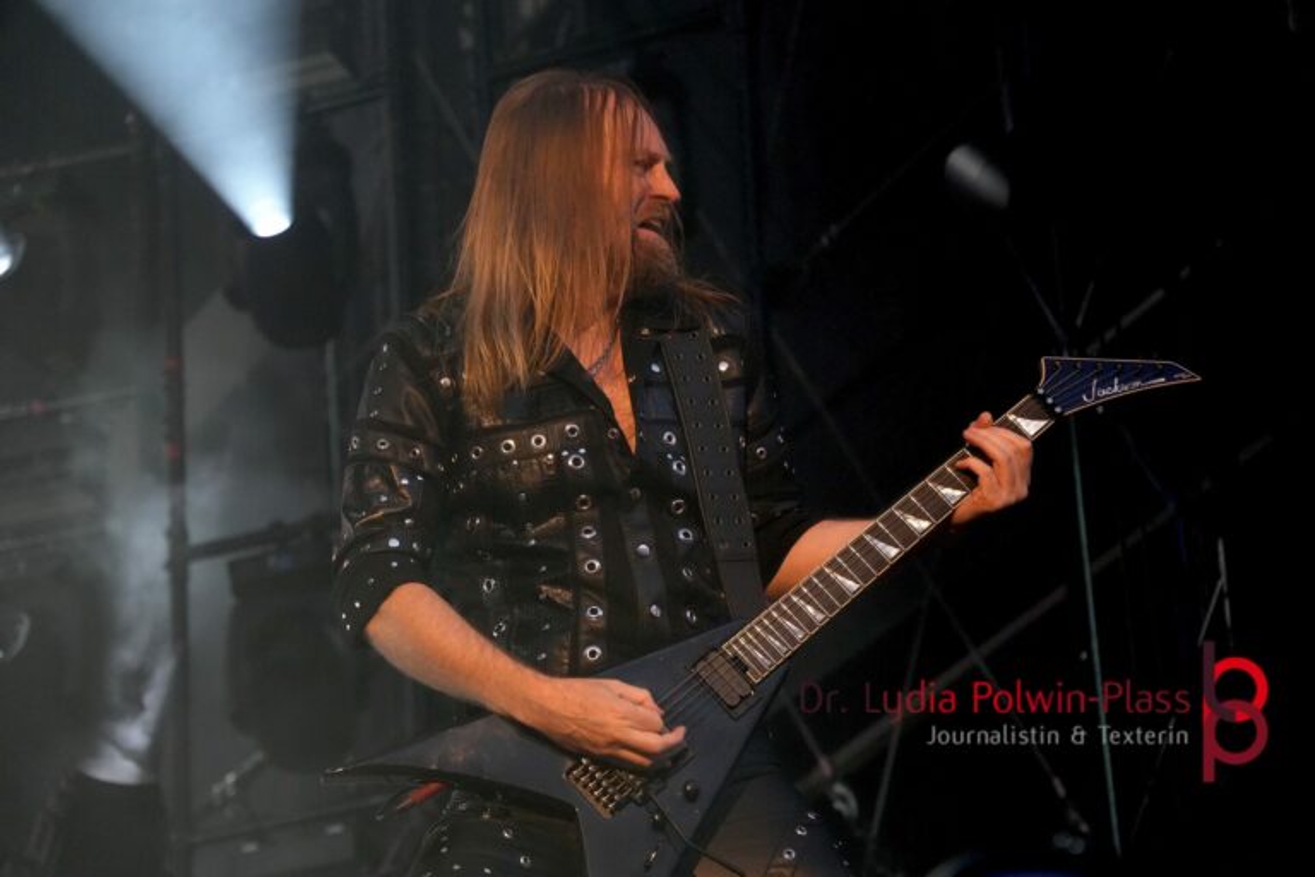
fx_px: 5479
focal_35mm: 150
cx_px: 658
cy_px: 438
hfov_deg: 13.7
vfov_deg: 9.1
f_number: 5.6
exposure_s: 1/160
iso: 3200
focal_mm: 100
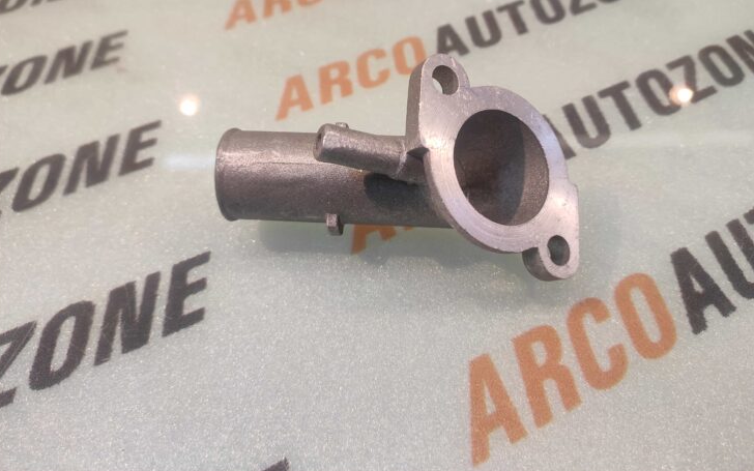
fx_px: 390
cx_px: 390
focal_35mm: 19
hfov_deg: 88.0
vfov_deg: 61.5
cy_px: 181
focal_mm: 4.74
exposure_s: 1/50
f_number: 1.79
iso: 267
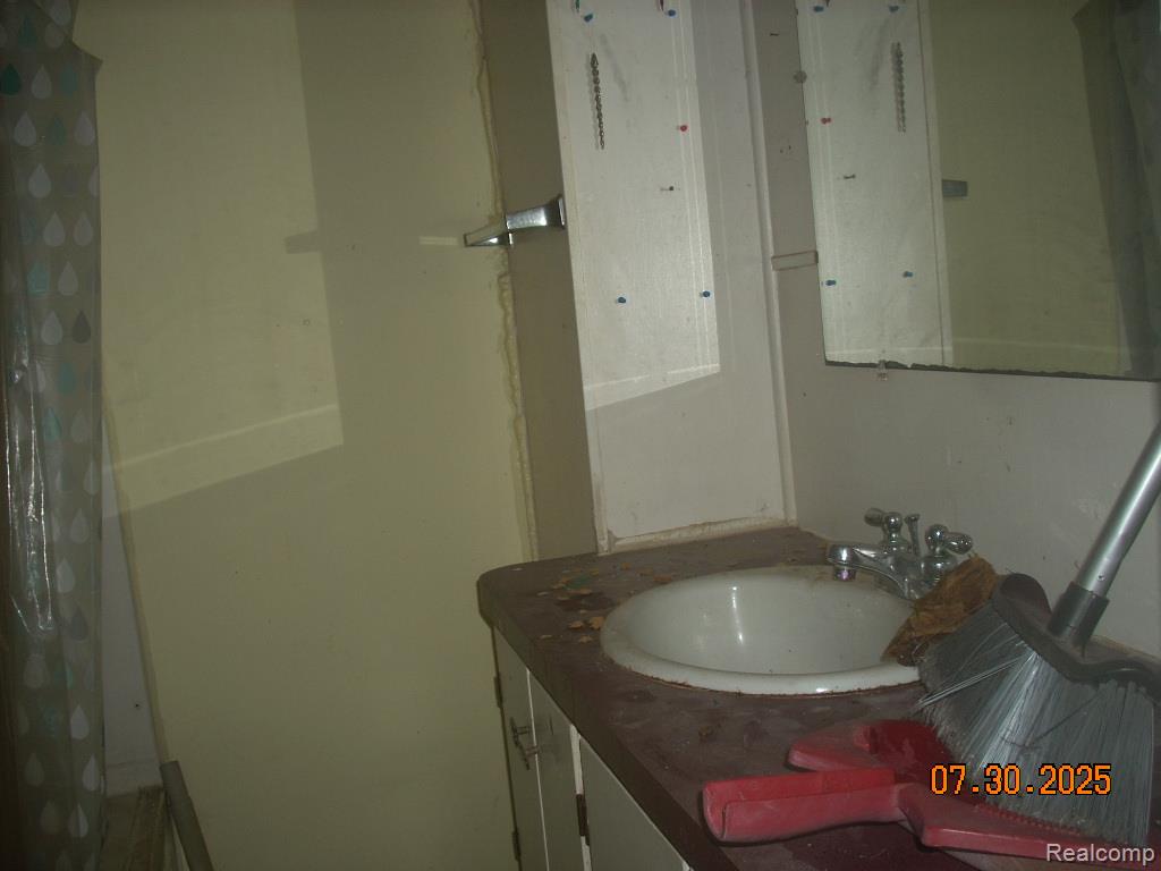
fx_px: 1241
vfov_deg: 38.7
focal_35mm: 37
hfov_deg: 50.1
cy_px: 436
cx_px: 580
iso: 64
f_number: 2.8
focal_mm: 6.2
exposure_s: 1/60
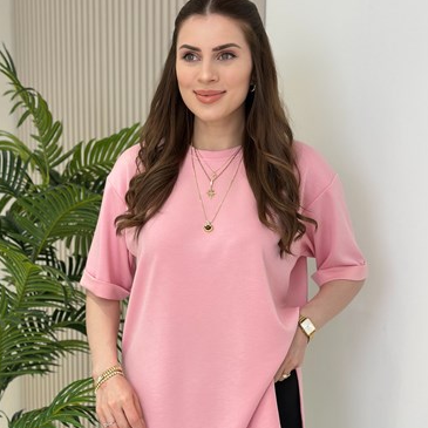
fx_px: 867
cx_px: 211
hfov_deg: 27.7
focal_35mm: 62
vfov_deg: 27.6
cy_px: 270
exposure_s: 1/223
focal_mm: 6.86
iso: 80
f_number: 1.78
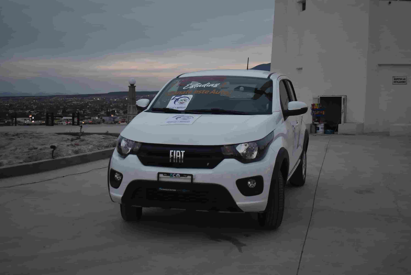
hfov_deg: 38.9
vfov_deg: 26.5
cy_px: 138
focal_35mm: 51
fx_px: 583
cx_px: 206
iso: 800
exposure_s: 1/160
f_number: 4.5
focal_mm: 34
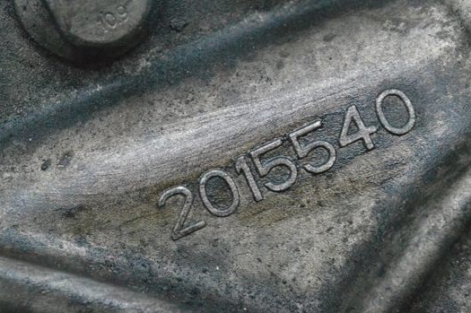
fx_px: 1315
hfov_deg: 20.3
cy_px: 161
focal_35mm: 101
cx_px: 256
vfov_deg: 13.6
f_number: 9
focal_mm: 55
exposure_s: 1/160
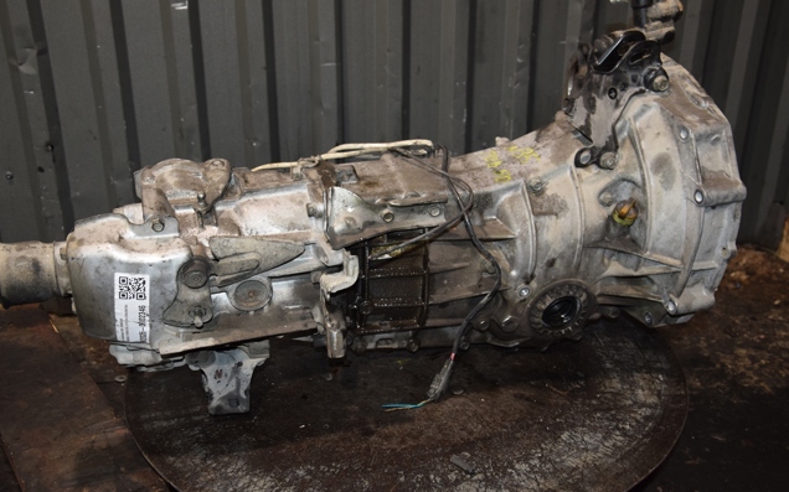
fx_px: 860
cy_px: 238
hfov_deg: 49.3
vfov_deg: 32.0
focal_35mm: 40
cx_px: 396
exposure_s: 1/60
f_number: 5
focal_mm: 26
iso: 800
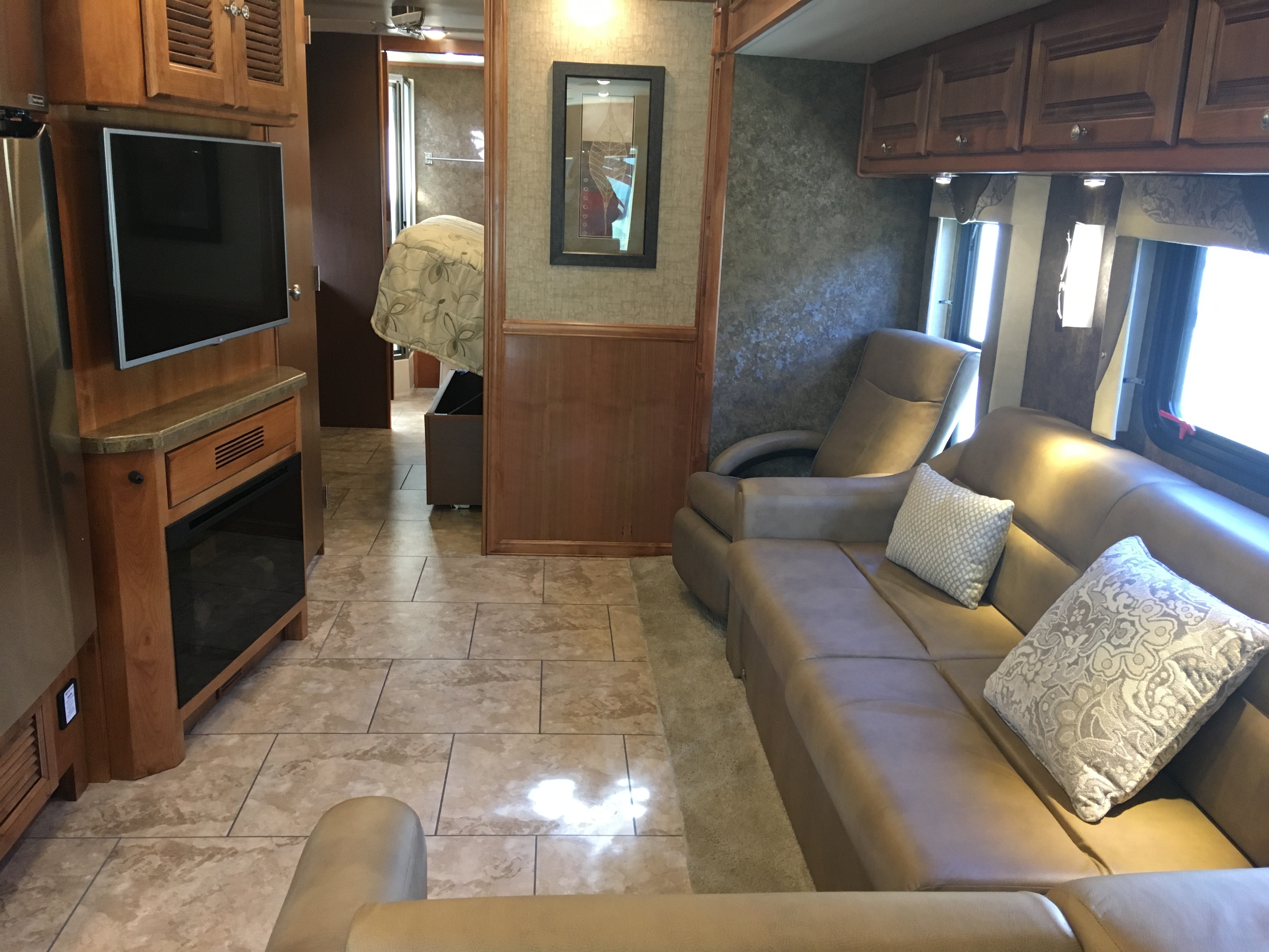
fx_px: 1063
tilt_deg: -13.3
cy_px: 476
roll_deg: -3.8
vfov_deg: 48.2
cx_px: 634
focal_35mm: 29
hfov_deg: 61.7
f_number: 2.2
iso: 125
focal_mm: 4.15
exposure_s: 1/30
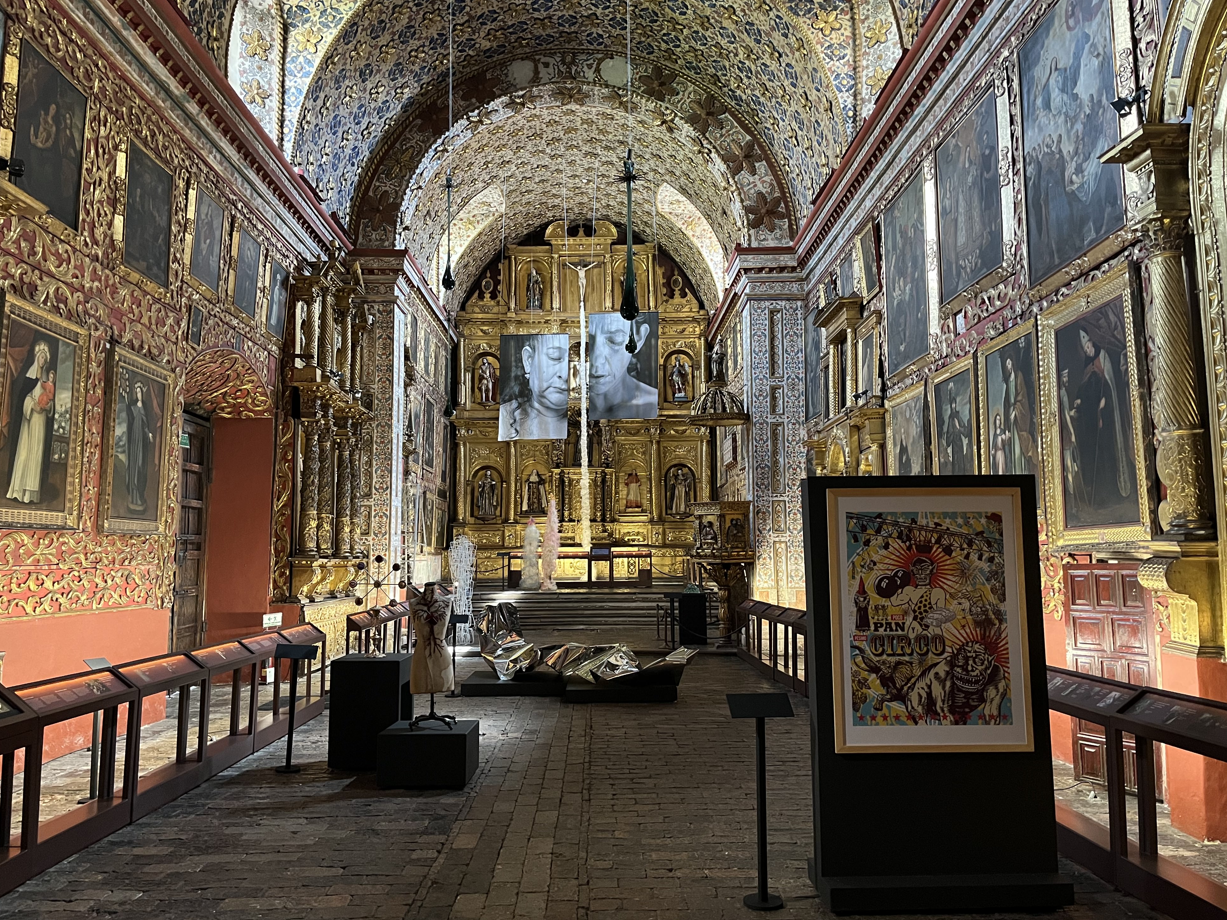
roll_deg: +0.9
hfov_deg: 65.3
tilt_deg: +6.3
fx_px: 957
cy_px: 450
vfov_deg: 51.3
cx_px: 618
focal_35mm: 27
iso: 500
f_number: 1.6
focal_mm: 5.1
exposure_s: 1/56
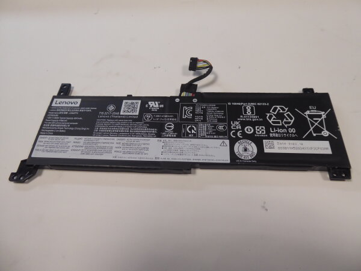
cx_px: 180
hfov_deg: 69.4
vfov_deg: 54.9
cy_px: 136
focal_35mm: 25
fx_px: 261
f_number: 3.3
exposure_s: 1/60
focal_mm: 4.3
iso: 250
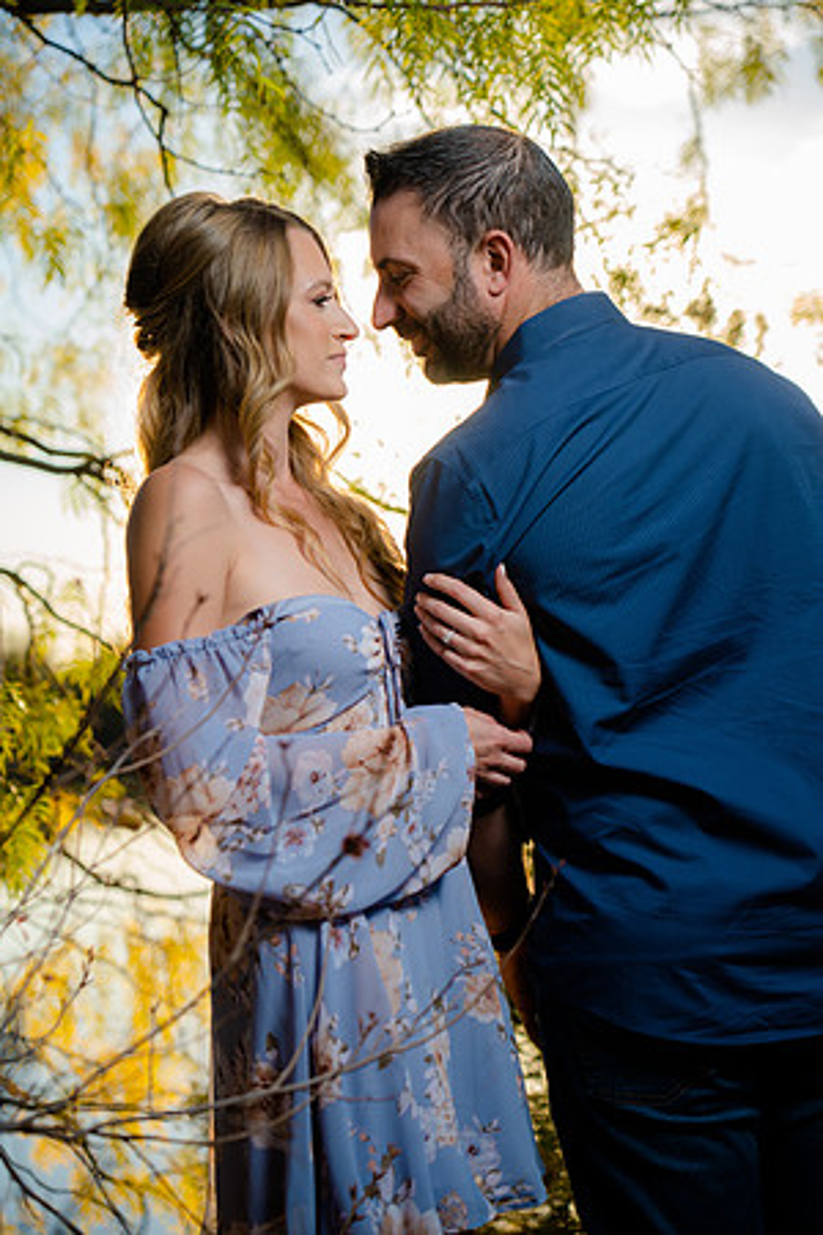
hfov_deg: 16.7
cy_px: 618
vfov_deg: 24.8
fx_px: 2812
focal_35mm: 82
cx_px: 412
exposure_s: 1/250
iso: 50
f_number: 4
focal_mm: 82
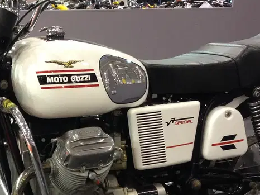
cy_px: 183
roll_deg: +1.9
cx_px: 55
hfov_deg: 22.7
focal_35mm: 85
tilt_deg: -17.3
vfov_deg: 17.1
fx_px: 638
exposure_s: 1/20
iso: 200
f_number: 2.4
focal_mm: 4.12
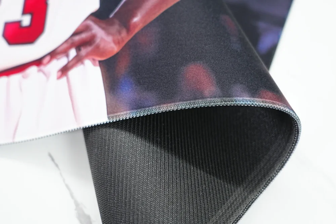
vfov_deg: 25.5
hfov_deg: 37.5
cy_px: 112
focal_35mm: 53
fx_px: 495
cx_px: 168
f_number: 4.5
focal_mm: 53
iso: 1250
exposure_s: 1/20
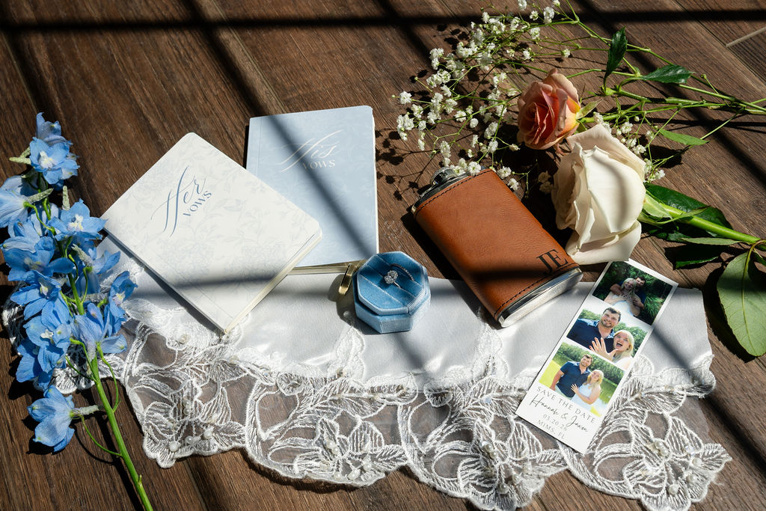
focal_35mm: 37
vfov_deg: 35.8
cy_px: 252
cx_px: 380
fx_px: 790
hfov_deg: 51.7
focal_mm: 34
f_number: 9
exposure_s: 1/320
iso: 100
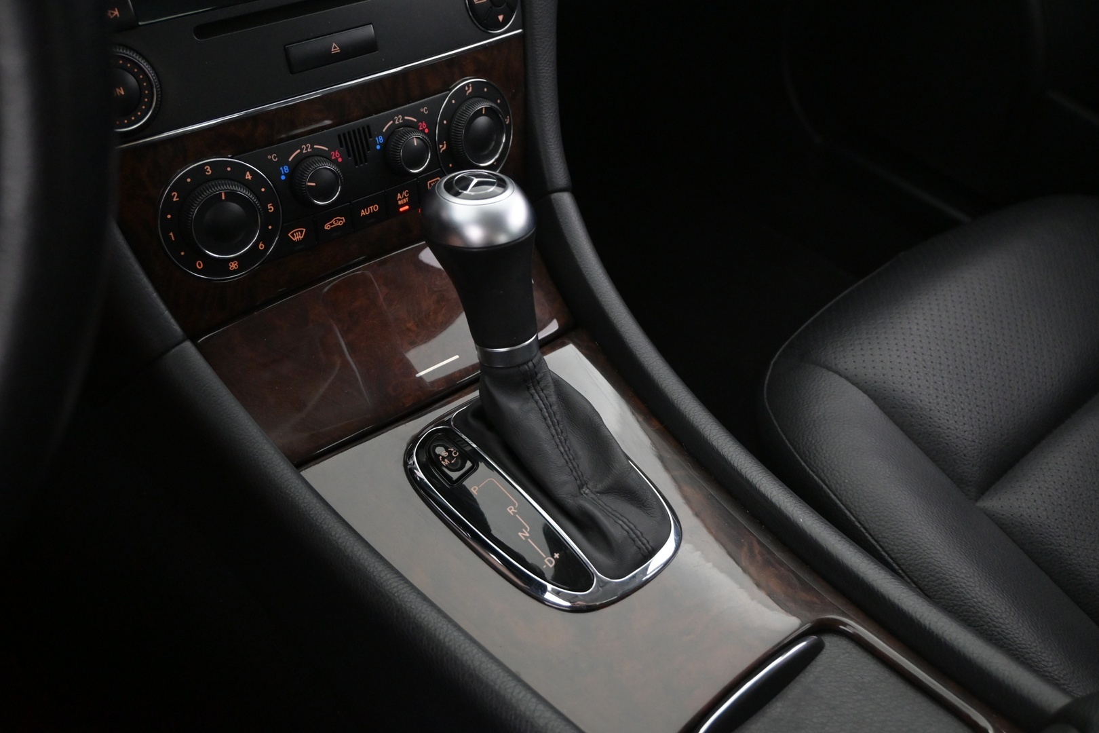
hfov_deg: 57.2
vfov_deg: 40.0
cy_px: 366
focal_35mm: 33
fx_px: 1007
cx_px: 550
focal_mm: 22
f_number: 4
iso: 2800
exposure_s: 1/40
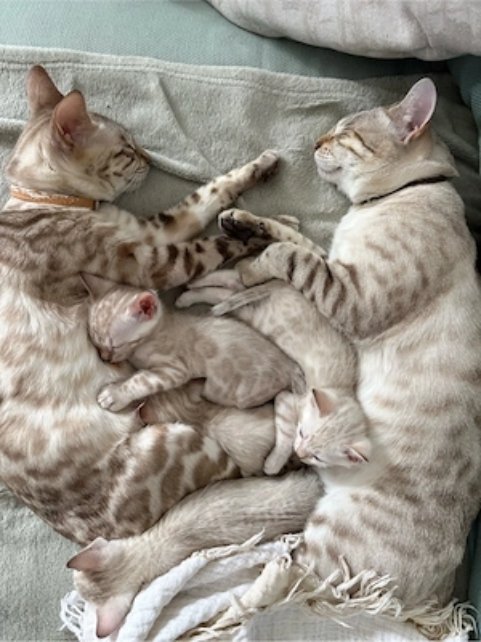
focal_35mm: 26
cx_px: 240
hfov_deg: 53.1
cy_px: 321
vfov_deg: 67.3
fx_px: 482
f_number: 1.6
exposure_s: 1/50
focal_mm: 5.96
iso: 250
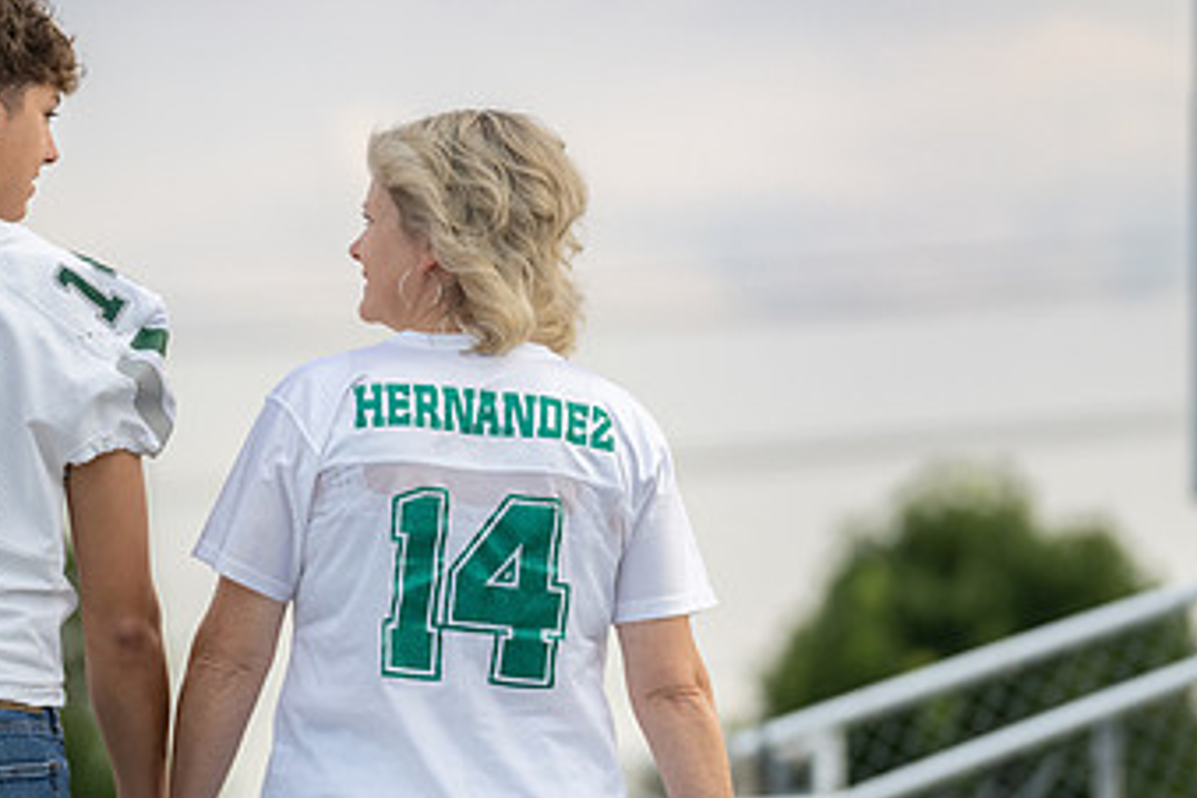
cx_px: 212
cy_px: 493
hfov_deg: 8.0
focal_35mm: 257
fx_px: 8545
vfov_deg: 5.3
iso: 320
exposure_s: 1/1250
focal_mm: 150
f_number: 2.8
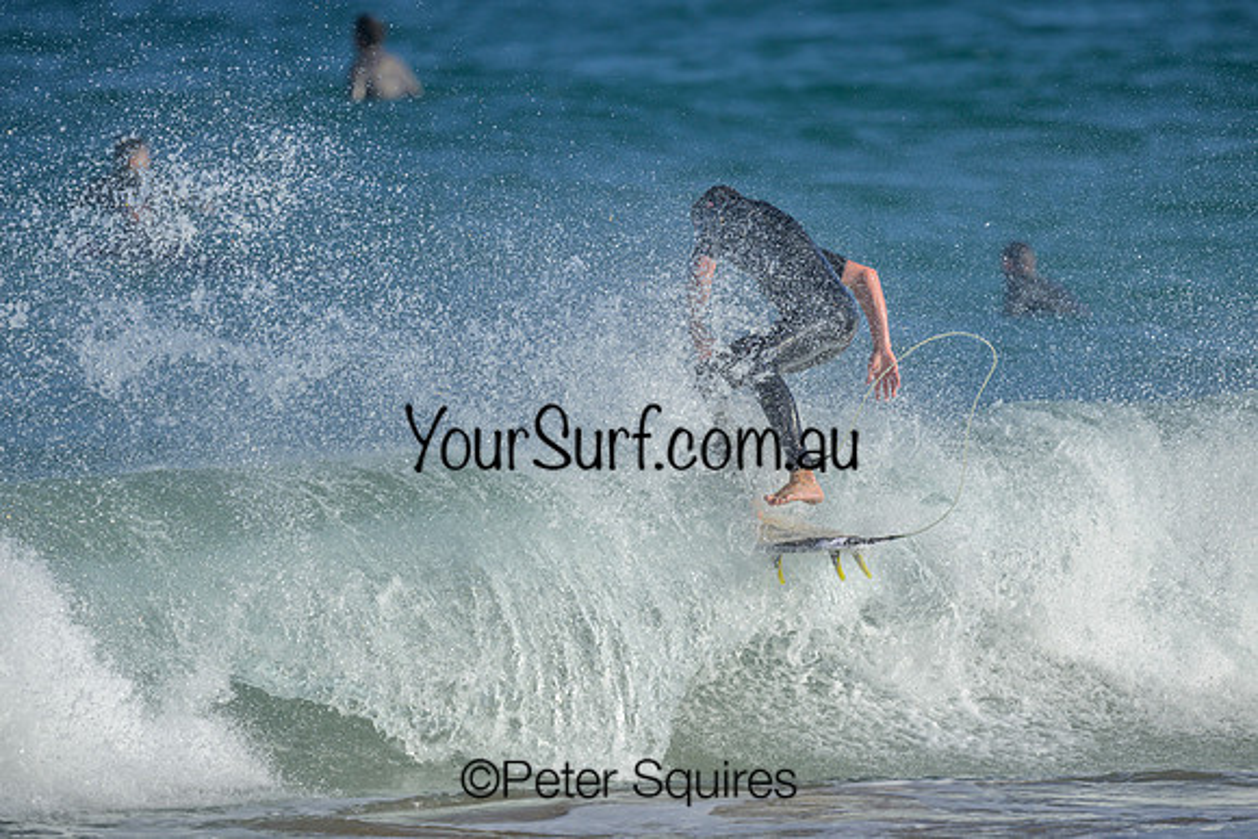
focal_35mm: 926
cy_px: 476
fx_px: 32355
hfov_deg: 2.2
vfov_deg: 1.5
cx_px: 597
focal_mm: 800
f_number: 6.3
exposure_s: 1/2000
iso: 250
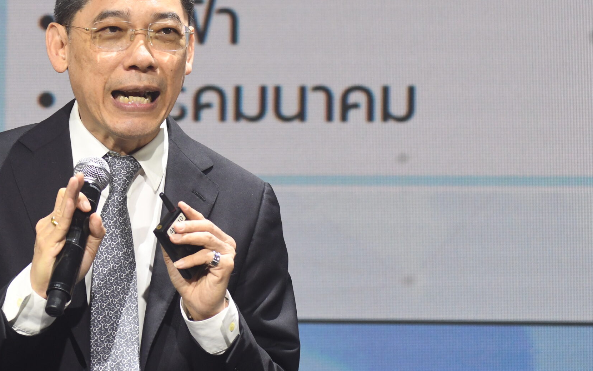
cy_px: 193
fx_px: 7612
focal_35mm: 471
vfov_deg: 2.8
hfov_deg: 4.5
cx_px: 139
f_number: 5.6
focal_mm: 200
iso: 1250
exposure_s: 1/320
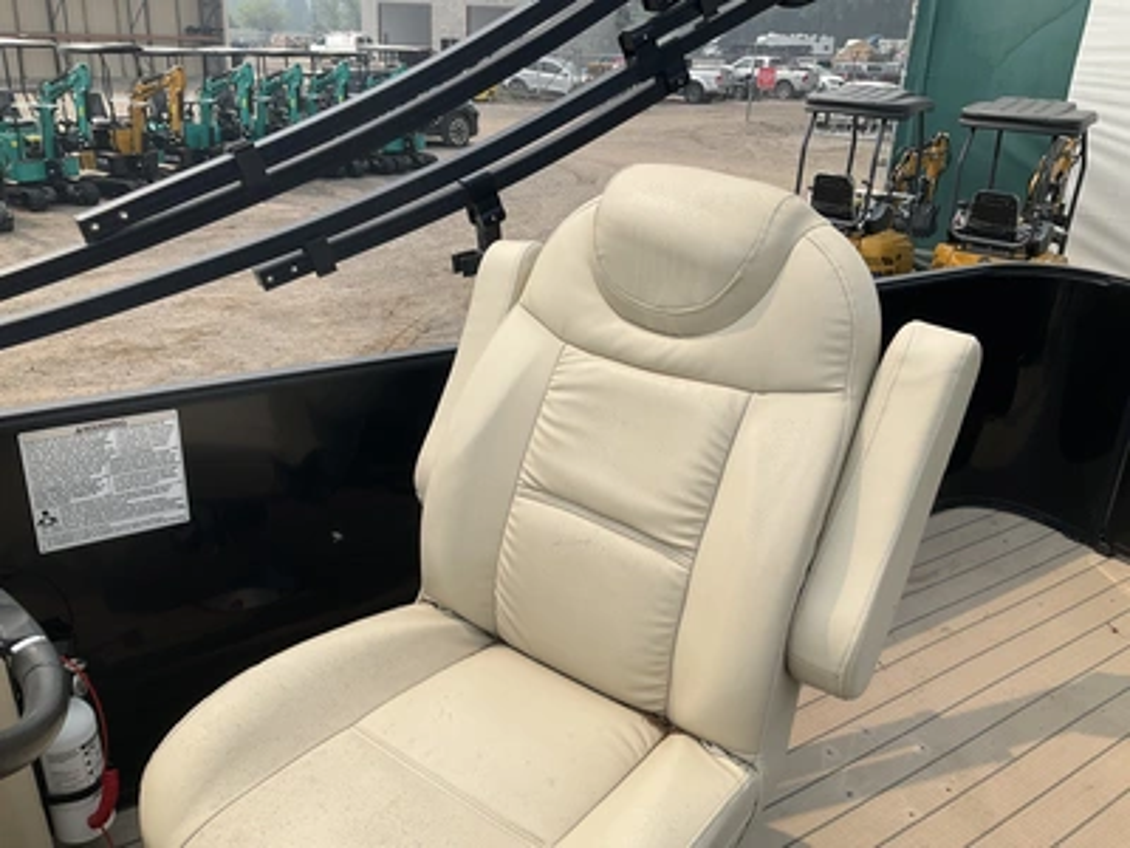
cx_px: 565
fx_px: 947
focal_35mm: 29
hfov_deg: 61.7
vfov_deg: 48.2
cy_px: 424
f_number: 1.8
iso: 25
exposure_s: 1/2141
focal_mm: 3
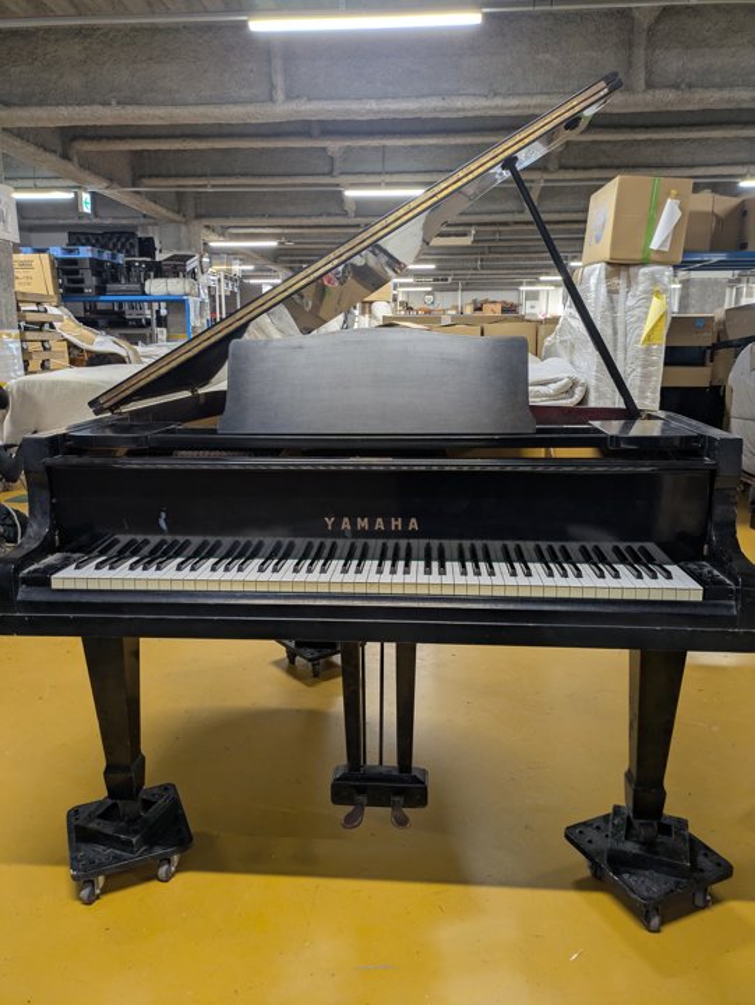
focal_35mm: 25
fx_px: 726
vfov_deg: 69.4
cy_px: 502
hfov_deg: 54.9
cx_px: 378
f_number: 1.89
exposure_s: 1/33.3
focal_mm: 5.43
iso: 87
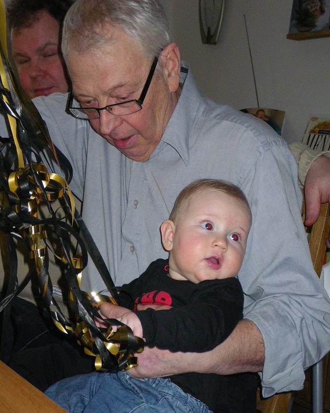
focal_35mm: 50
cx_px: 159
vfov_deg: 37.3
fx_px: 610
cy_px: 237
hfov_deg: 30.2
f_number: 4.2
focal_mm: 7.5
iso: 400
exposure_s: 1/60
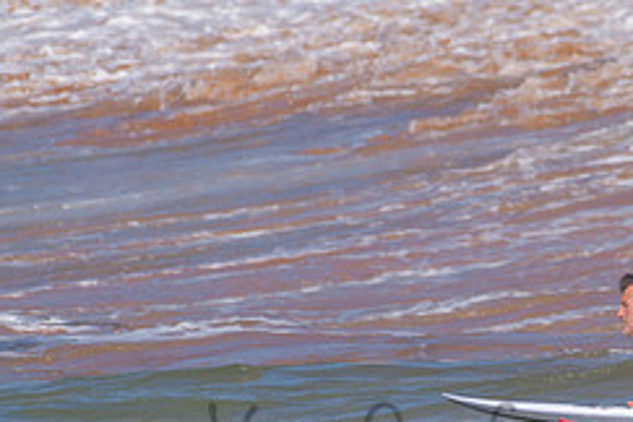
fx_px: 25740
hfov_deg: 1.4
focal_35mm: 1464
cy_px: 307
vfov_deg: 0.9
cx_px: 647
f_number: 5.6
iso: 160
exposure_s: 1/2000
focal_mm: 500
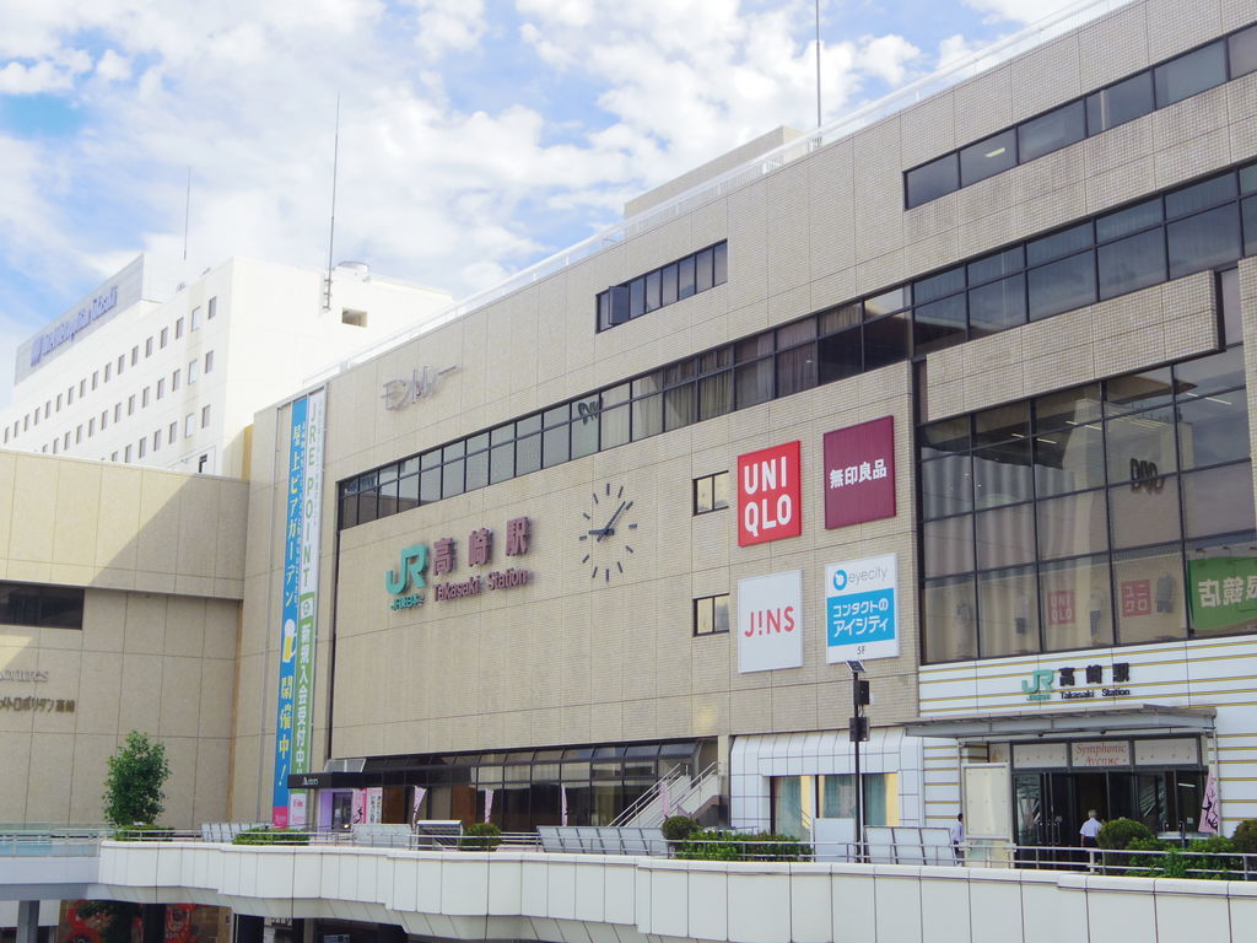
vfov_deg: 30.9
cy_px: 472
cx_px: 628
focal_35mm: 47
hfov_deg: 40.4
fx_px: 1707
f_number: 4
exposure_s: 1/1250
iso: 250
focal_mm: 8.5
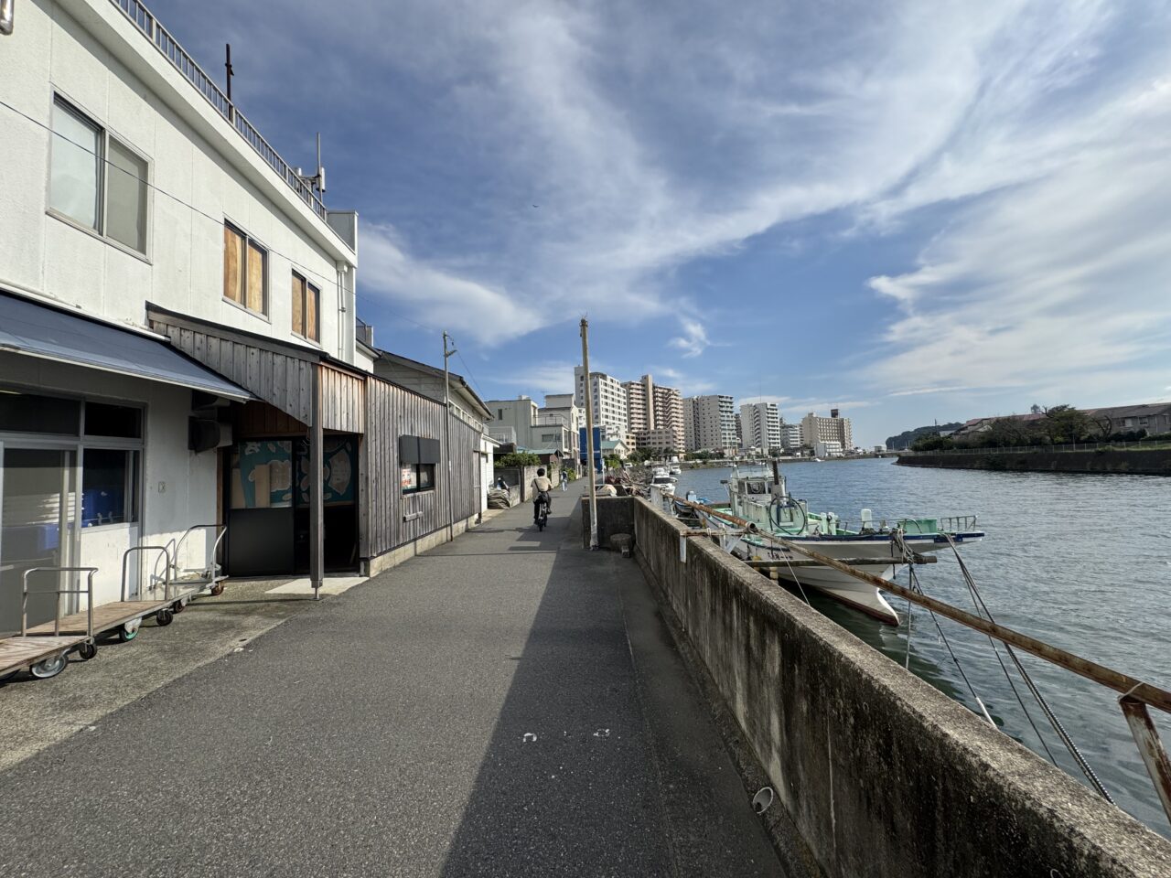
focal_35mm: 14
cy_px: 439
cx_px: 586
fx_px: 474
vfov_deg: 85.7
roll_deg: +3.0
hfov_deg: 102.1
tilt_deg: +5.0
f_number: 2.2
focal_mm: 2.22
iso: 50
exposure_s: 1/2494
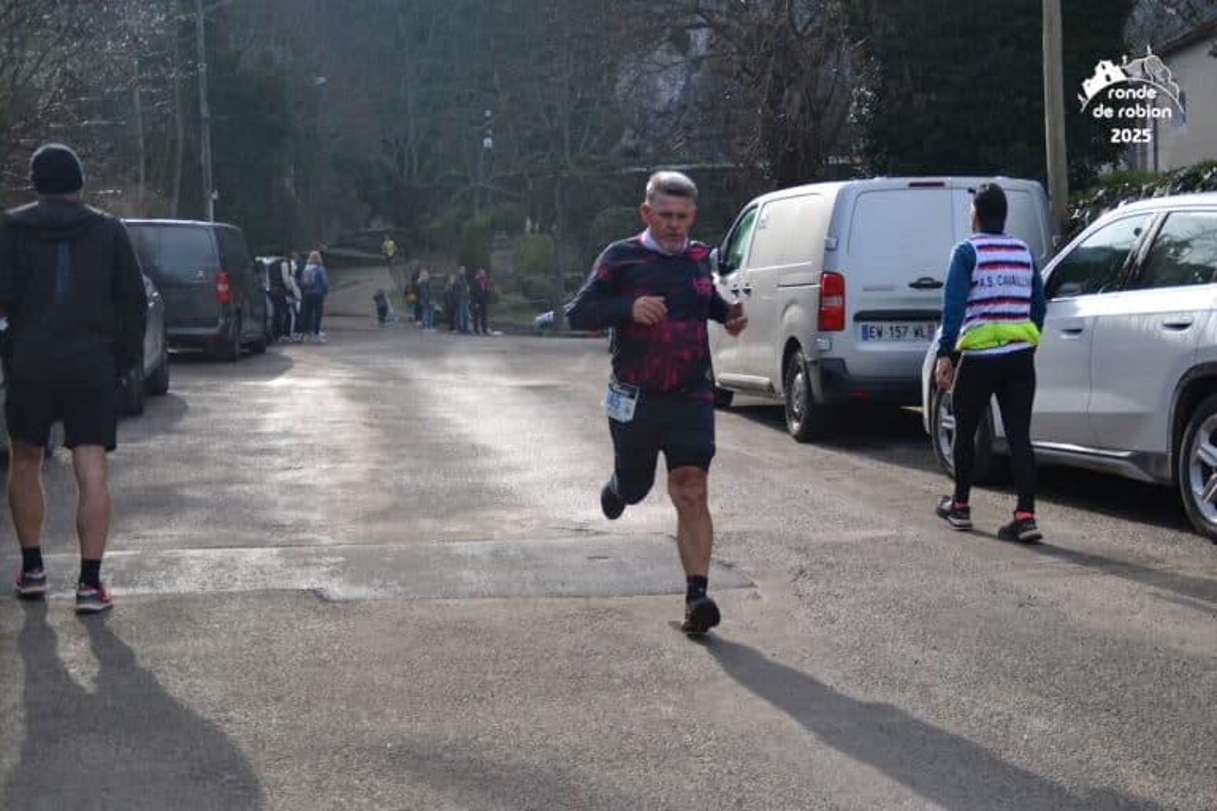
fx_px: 1927
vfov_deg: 23.8
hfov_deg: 35.1
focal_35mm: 57
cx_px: 608
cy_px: 406
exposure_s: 1/1250
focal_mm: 38
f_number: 5
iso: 400
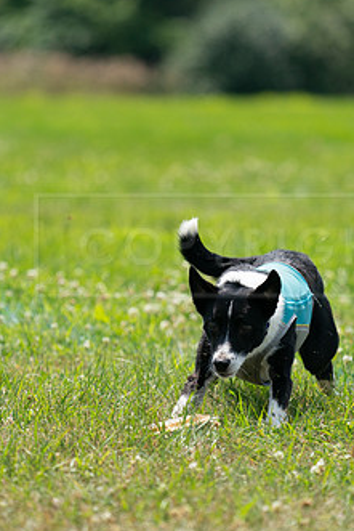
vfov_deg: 4.3
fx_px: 7131
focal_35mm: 484
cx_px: 184
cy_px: 273
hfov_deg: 2.8
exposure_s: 1/4000
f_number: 6.3
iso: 1250
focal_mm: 356
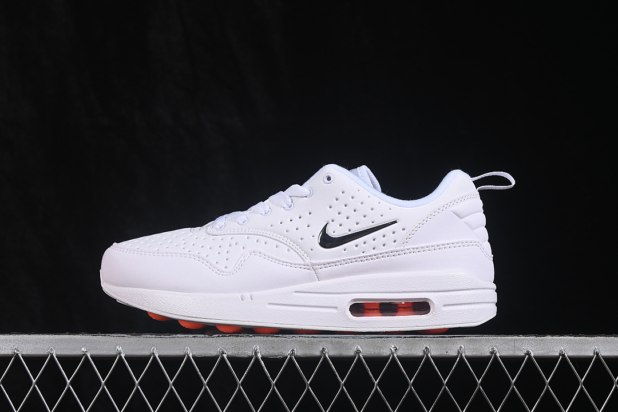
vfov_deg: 18.2
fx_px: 1287
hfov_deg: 27.0
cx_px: 309
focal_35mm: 75
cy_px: 206
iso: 160
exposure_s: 1/100
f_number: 8
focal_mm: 50
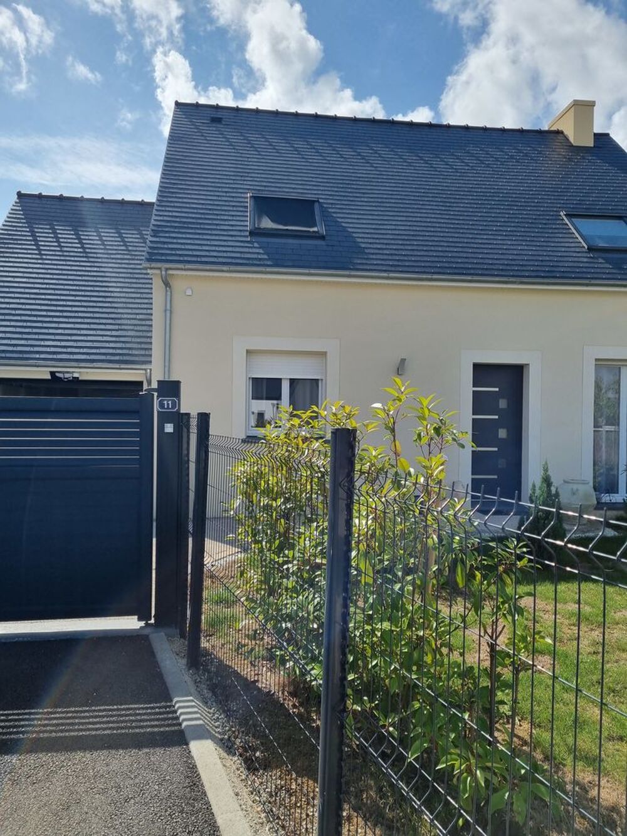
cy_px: 418
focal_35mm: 26
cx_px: 314
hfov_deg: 53.1
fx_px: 628
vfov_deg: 67.3
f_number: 1.8
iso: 50
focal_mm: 5.4
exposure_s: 1/4096
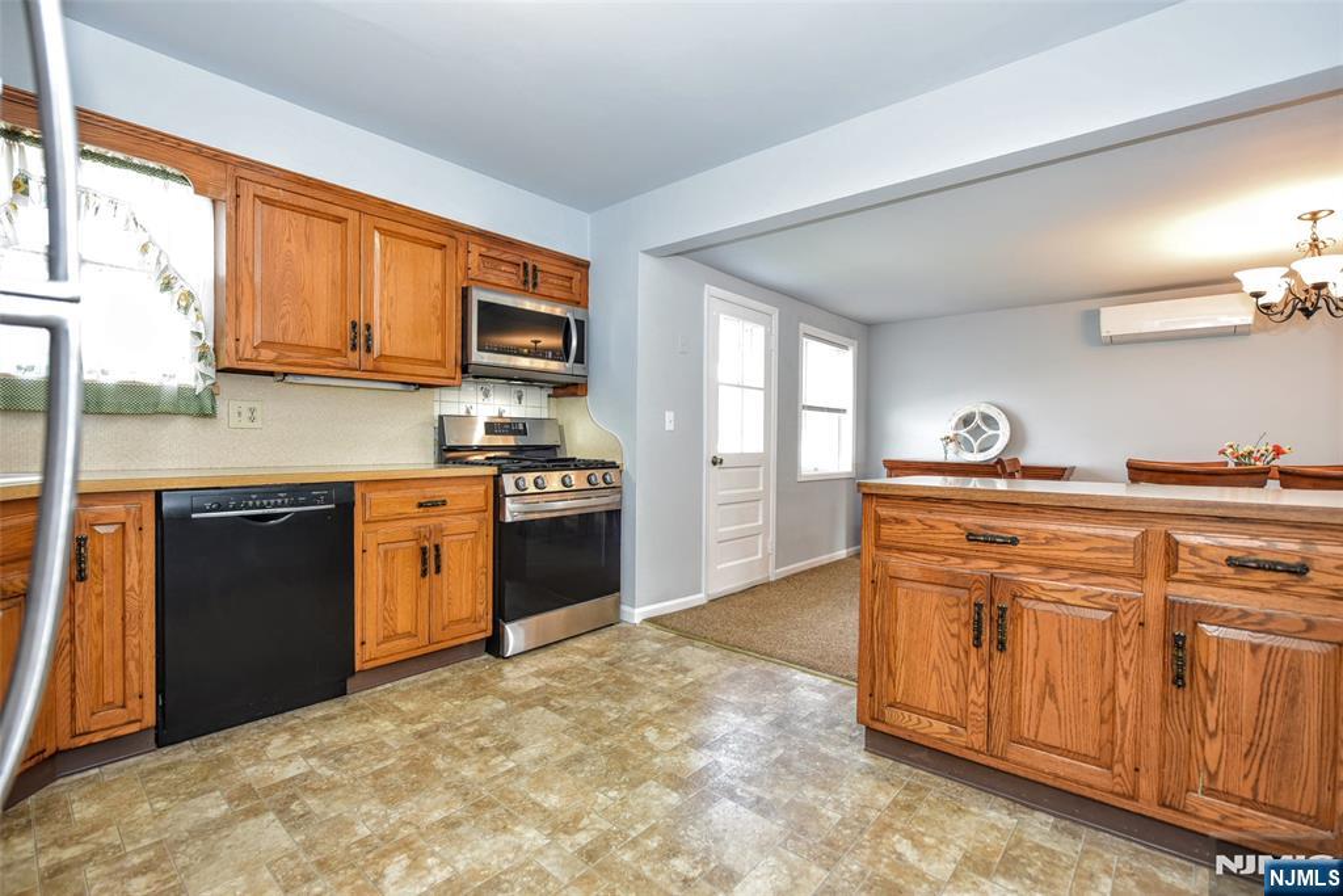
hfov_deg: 96.7
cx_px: 672
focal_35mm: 16
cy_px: 448
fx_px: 597
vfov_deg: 73.8
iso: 800
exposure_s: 1/60
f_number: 3.5
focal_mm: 16
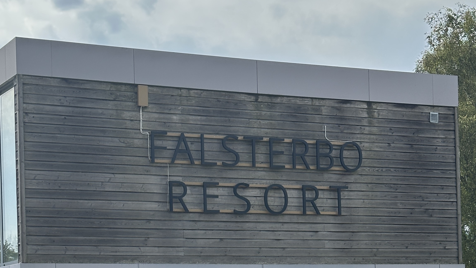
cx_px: 207
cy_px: 214
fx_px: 871
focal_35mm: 69
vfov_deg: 17.3
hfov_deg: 30.5
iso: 64
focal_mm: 6.86
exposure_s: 1/4367
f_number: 1.78
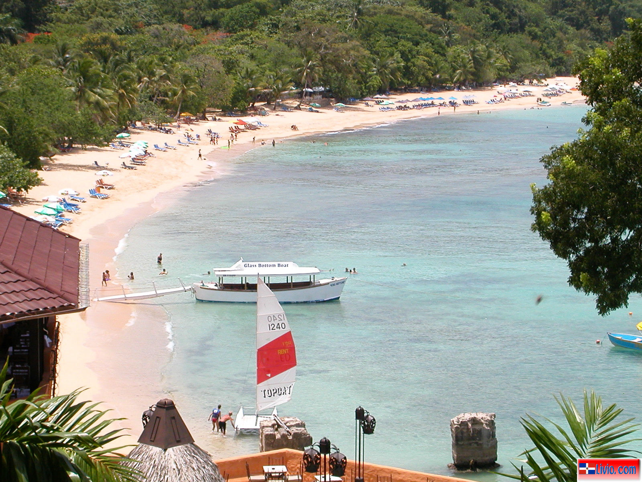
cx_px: 321
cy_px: 241
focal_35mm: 111
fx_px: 2059
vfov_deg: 13.3
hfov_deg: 17.7
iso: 100
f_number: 4.8
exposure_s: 1/528
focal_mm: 16.8
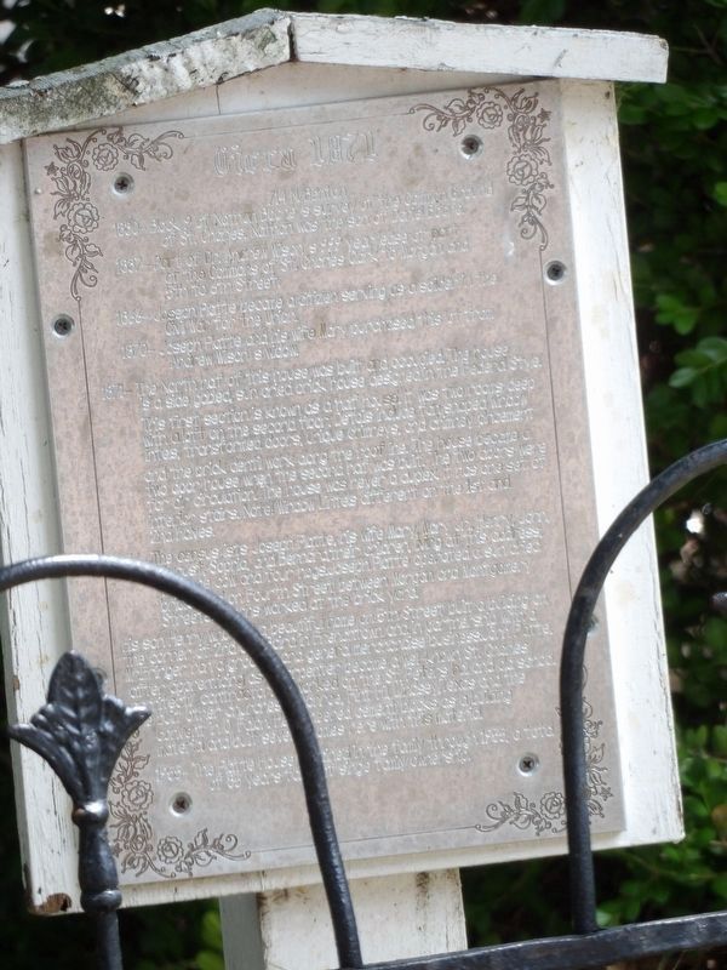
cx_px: 364
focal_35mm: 967
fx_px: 27078
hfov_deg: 1.5
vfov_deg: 2.1
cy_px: 485
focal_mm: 173.5
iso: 200
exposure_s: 1/94
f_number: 5.3
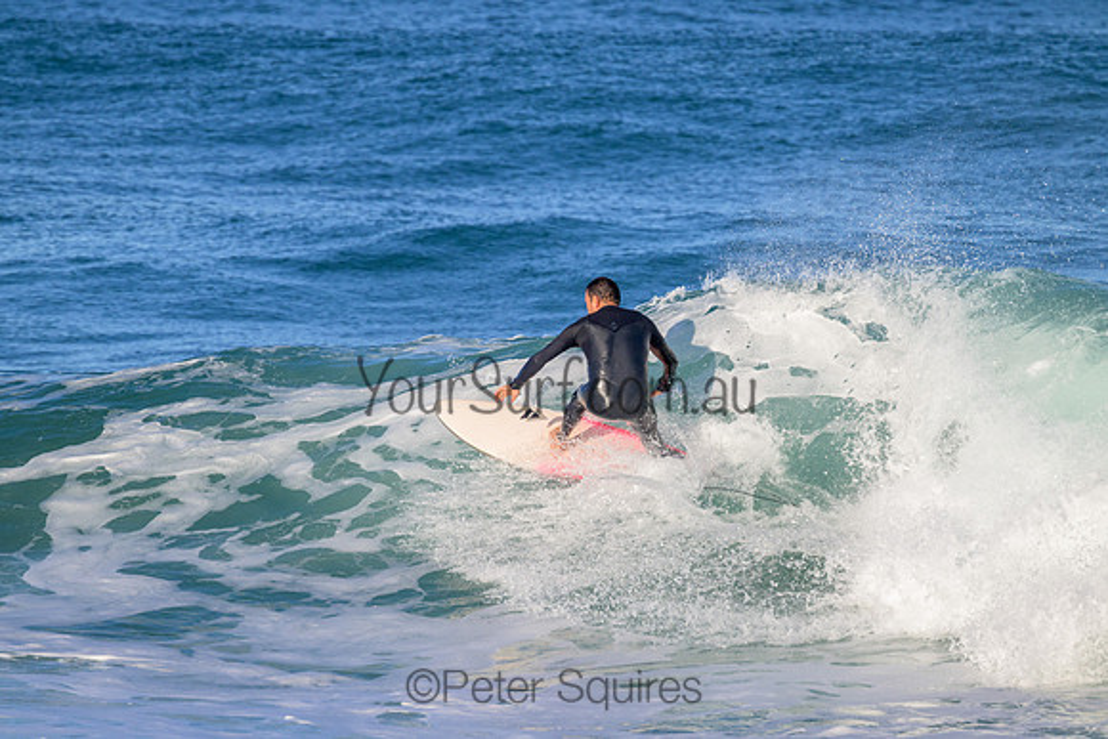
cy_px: 370
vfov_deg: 2.2
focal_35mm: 620
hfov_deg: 3.3
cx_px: 554
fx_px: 19086
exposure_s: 1/2000
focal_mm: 620
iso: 1100
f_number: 11
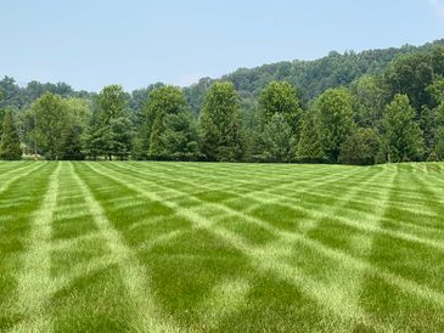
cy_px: 181
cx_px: 187
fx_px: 937
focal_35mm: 73
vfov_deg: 20.2
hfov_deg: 26.6
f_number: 2
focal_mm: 6
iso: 20
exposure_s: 1/1370
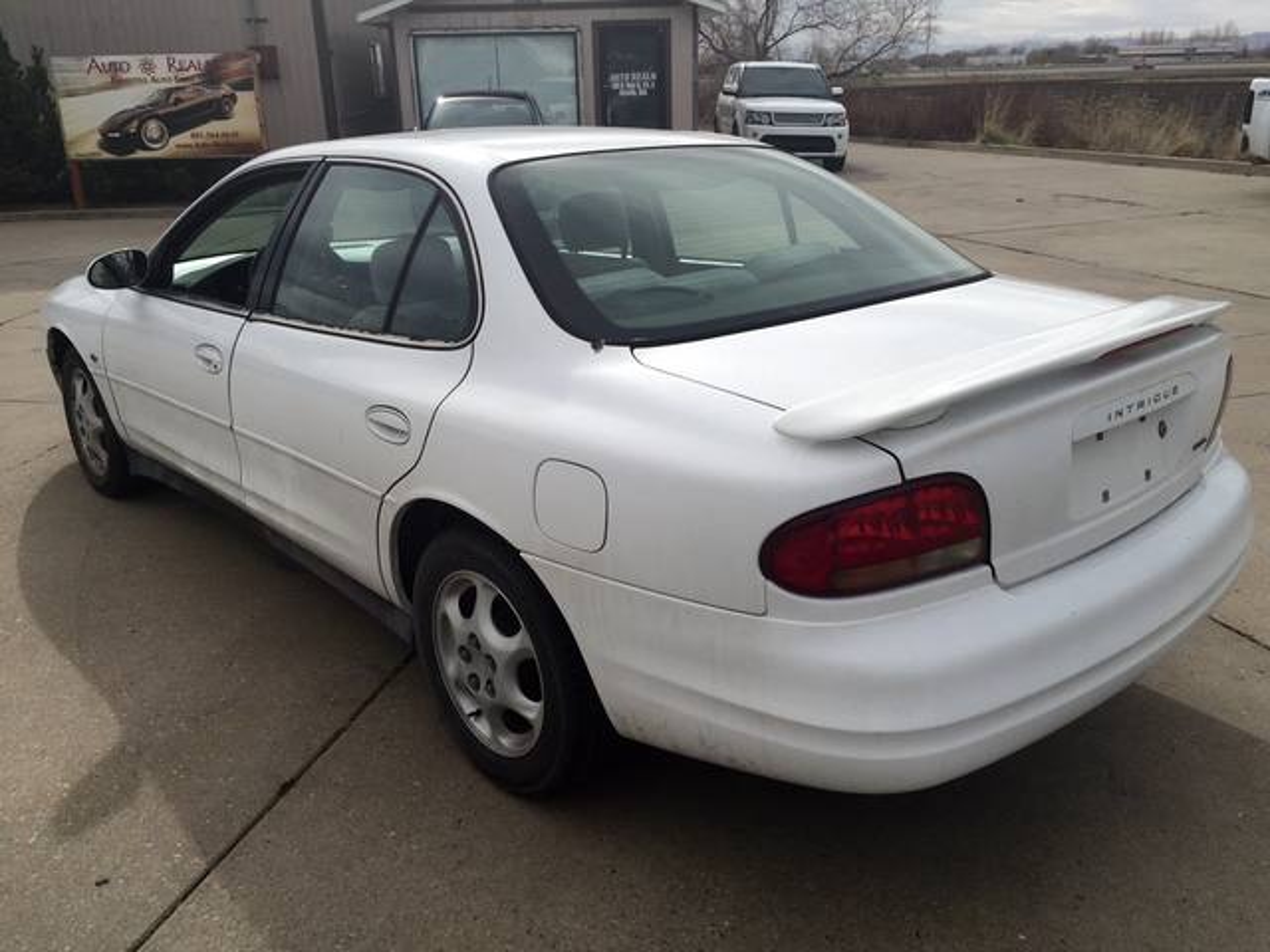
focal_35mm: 29
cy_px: 476
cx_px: 635
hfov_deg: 61.7
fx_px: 1064
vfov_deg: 48.2
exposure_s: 1/2083
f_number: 2.2
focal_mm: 4.15
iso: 32
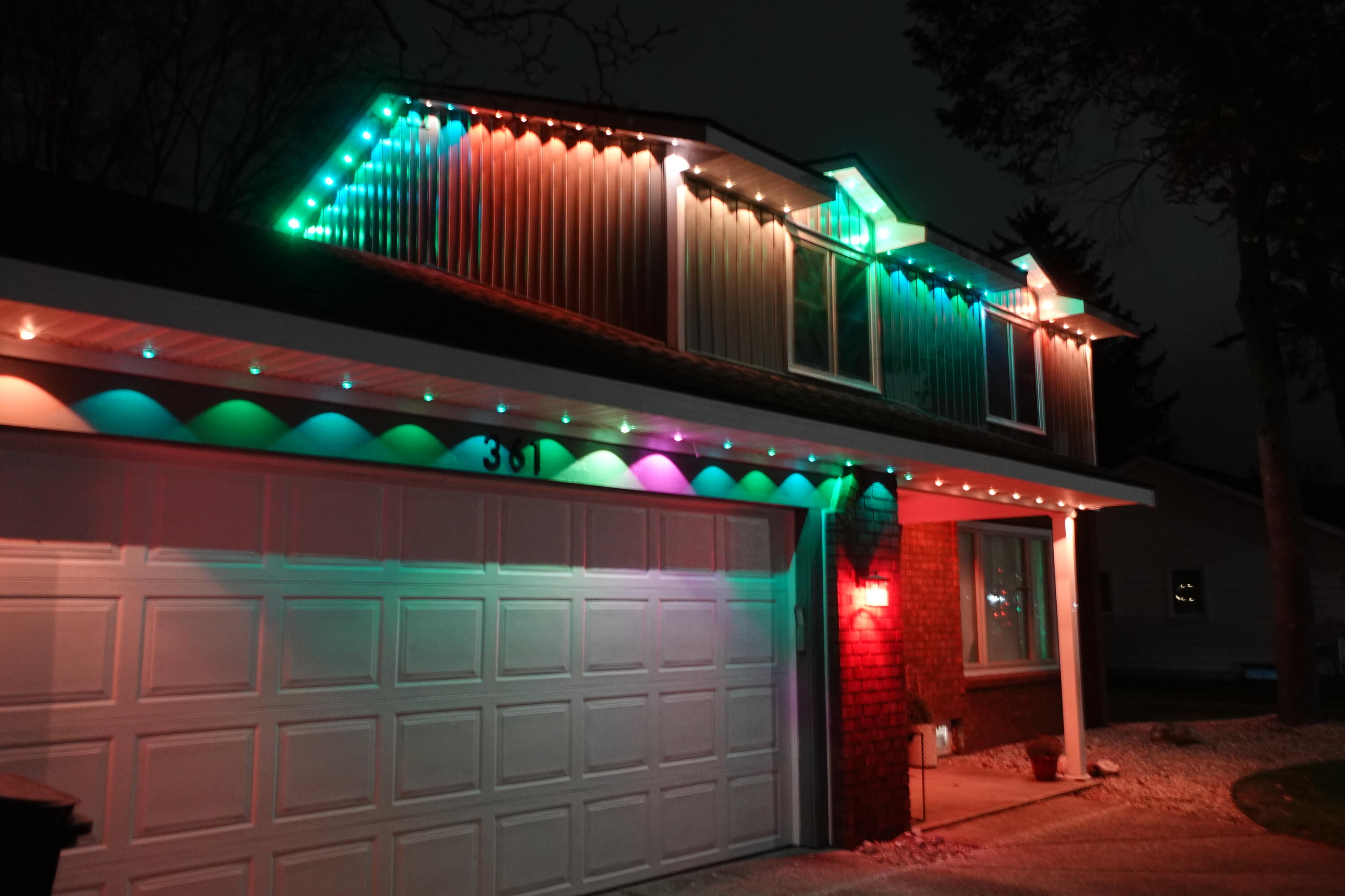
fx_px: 1121
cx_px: 672
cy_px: 448
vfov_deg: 43.6
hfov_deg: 61.9
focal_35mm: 30
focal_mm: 11.7
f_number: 2.5
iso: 1000
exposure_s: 1/8
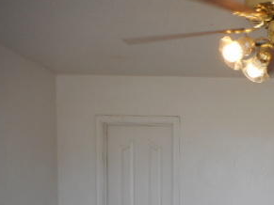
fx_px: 435
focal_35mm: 55
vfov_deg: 24.9
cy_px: 220
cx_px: 261
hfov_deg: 32.7
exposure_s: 1/40
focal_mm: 4.5
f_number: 3.7
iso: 80
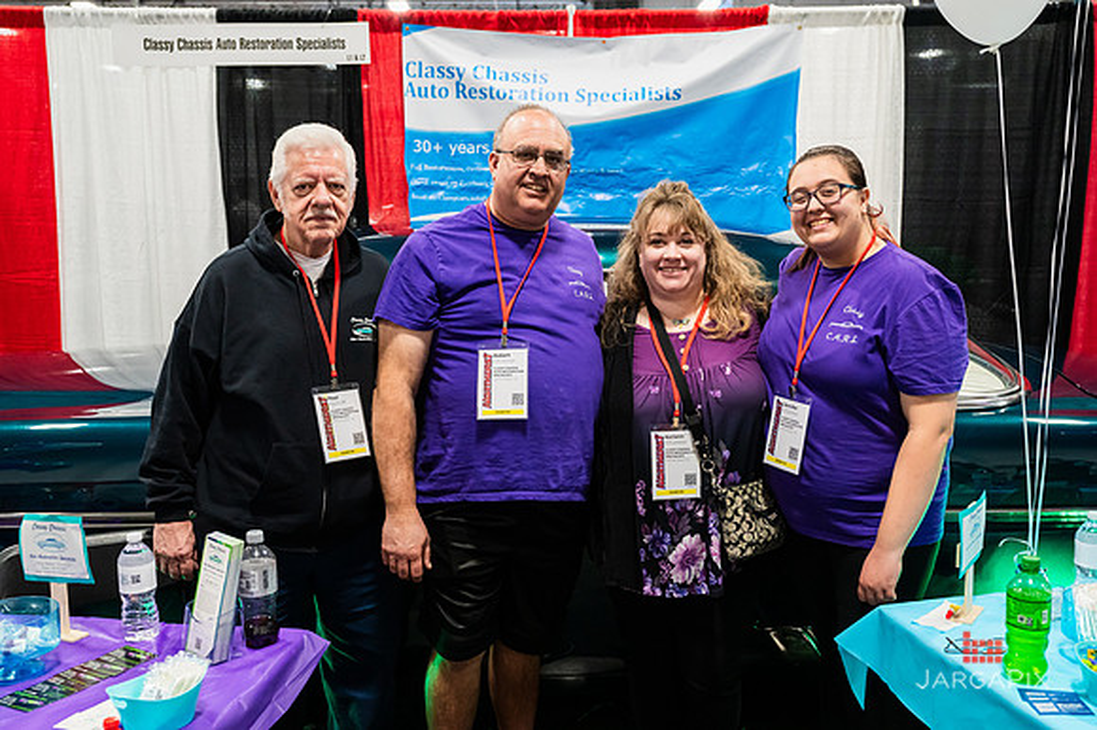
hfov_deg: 52.7
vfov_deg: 36.5
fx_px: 1106
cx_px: 543
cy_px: 350
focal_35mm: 36
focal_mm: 34.5
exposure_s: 1/200
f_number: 4
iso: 4000
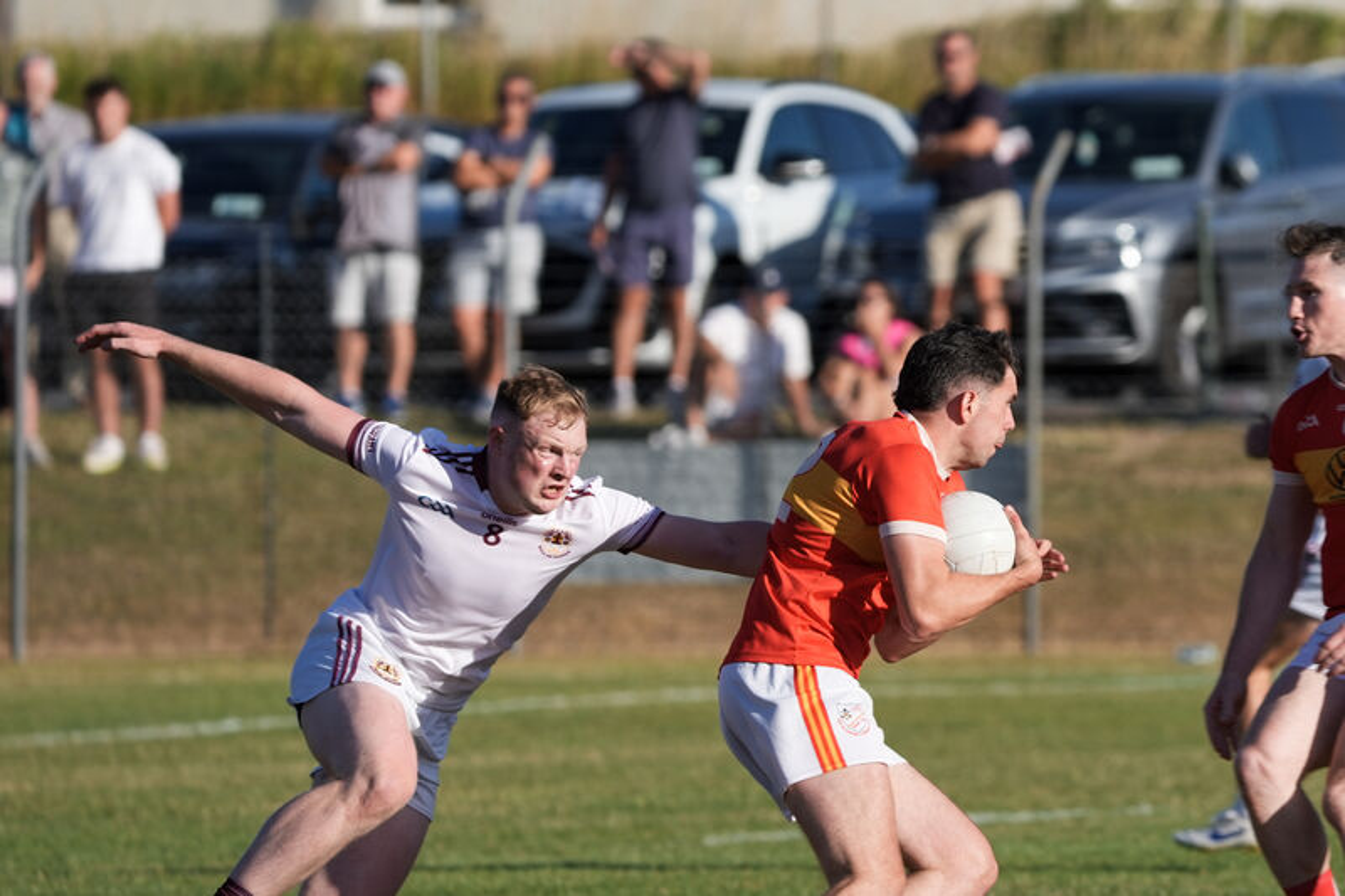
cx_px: 672
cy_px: 448
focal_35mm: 385
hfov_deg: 5.4
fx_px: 14380
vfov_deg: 3.6
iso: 200
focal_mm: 385
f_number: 6.3
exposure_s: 1/1000
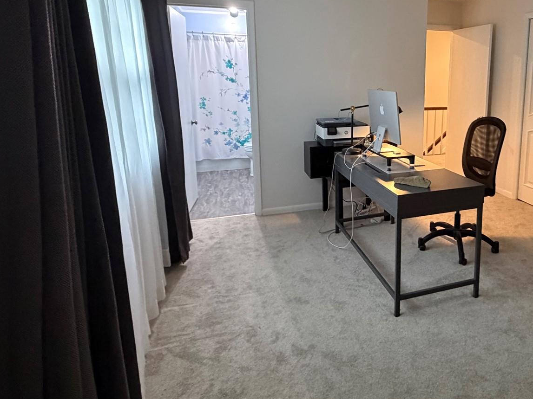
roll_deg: +0.1
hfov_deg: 66.7
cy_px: 138
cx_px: 372
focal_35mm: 25
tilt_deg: -9.8
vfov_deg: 53.9
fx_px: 385
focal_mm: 2.22
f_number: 2.2
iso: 640
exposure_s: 1/60
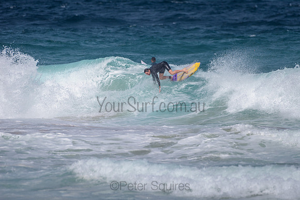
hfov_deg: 3.4
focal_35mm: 613
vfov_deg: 2.2
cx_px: 183
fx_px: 5112
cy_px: 87
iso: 72
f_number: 5.6
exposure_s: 1/2000
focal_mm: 500
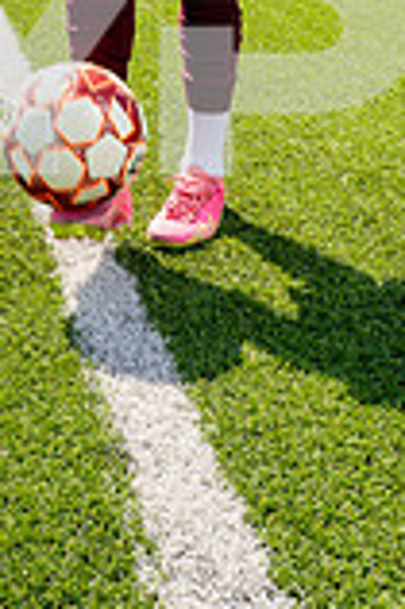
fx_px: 1251
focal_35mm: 74
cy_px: -212
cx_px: 123
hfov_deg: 18.3
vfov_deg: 23.7
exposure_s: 1/250
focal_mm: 26
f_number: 11
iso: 320
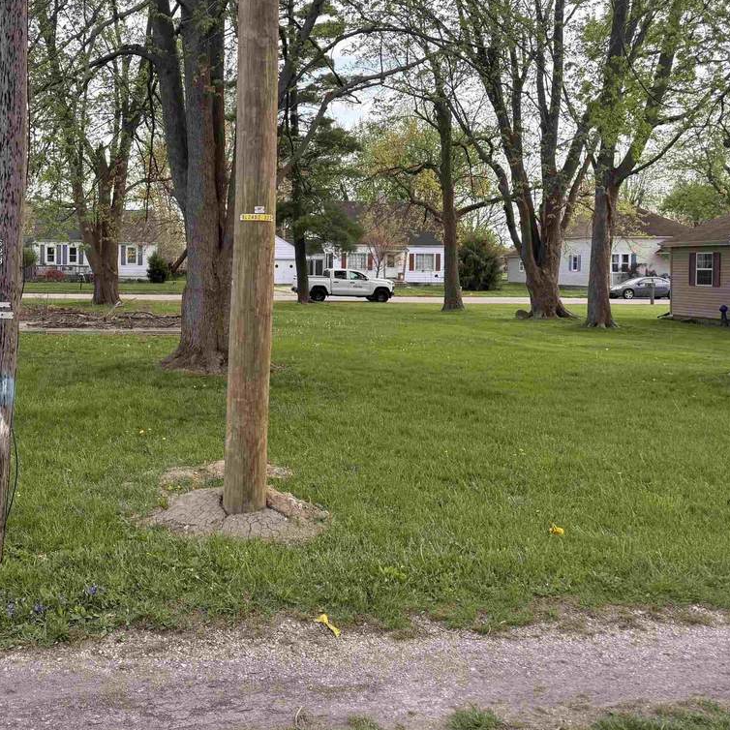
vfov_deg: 45.6
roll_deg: -0.4
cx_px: 146
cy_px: 273
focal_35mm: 36
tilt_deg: -0.2
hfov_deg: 43.9
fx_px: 859
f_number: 1.78
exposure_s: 1/967
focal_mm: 6.76
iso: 100
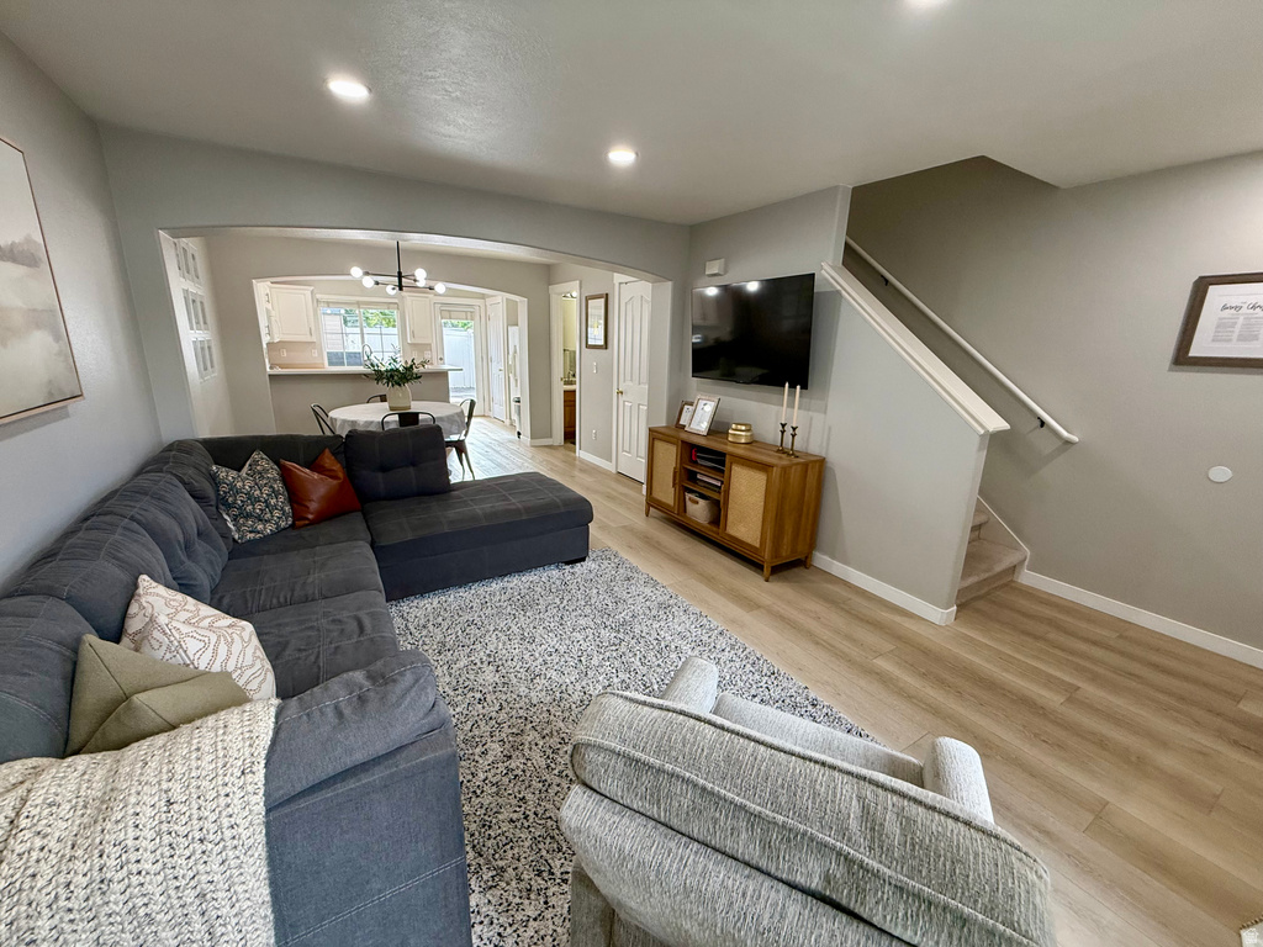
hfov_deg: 102.1
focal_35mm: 14
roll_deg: -2.2
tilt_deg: -14.8
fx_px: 511
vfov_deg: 85.7
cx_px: 632
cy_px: 474
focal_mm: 2.22
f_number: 2.2
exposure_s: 1/120
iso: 250
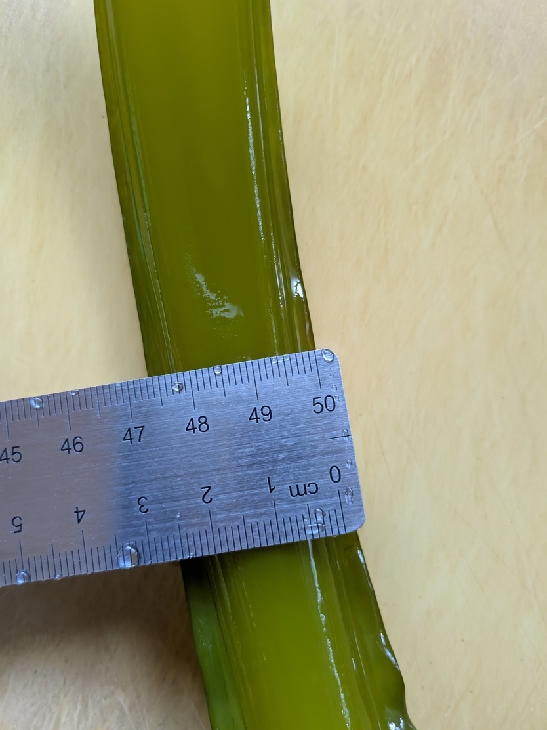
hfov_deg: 51.3
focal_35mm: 27
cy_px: 377
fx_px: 569
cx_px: 282
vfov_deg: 65.3
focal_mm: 5.43
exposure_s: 1/60
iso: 394
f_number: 1.89
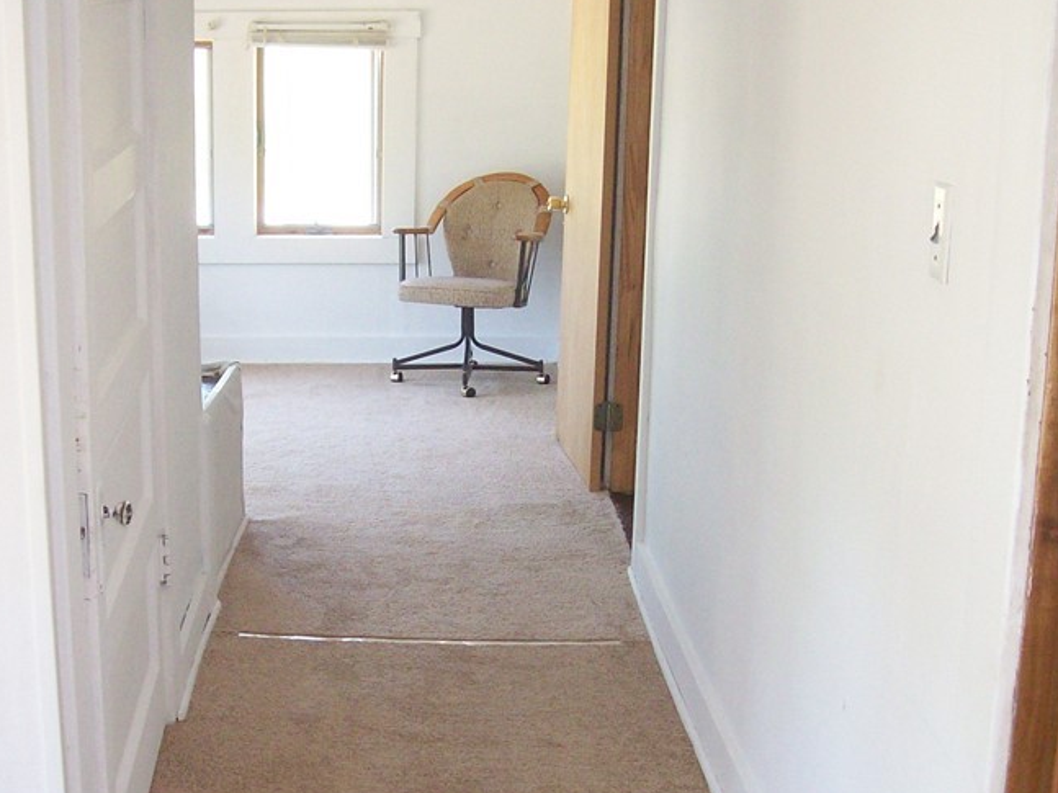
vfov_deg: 25.6
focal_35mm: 57
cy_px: 448
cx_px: 358
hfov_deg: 33.5
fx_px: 1742
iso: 140
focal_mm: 6
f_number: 2.7
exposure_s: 1/32
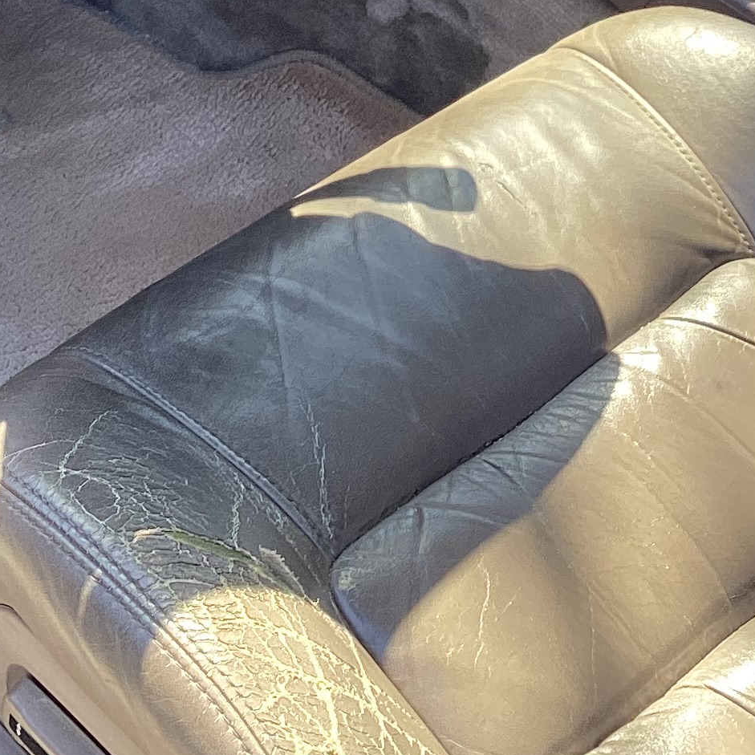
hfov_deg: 18.3
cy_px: -152
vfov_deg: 17.4
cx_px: 304
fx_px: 2344
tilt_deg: -32.2
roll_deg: -2.3
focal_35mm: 95
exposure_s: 1/120
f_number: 2.4
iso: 50
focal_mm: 3.3
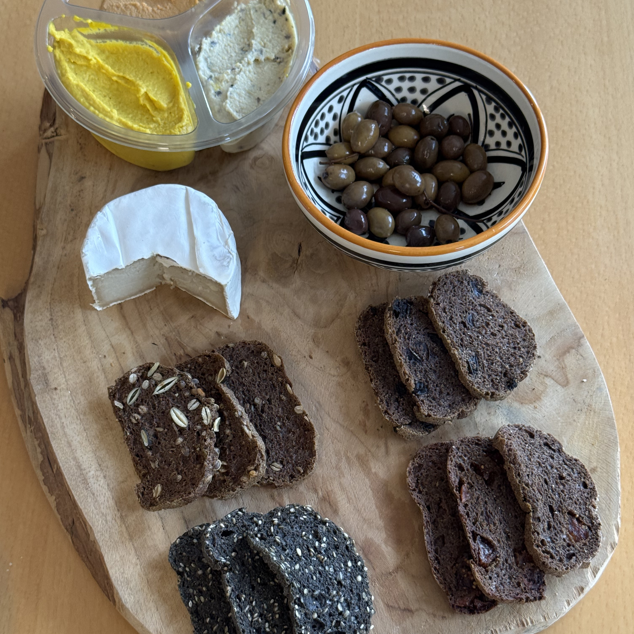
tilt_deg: -62.6
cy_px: 315
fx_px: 1181
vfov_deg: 30.0
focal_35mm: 57
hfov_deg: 30.0
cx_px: 315
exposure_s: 1/60
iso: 125
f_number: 1.78
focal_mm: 6.76
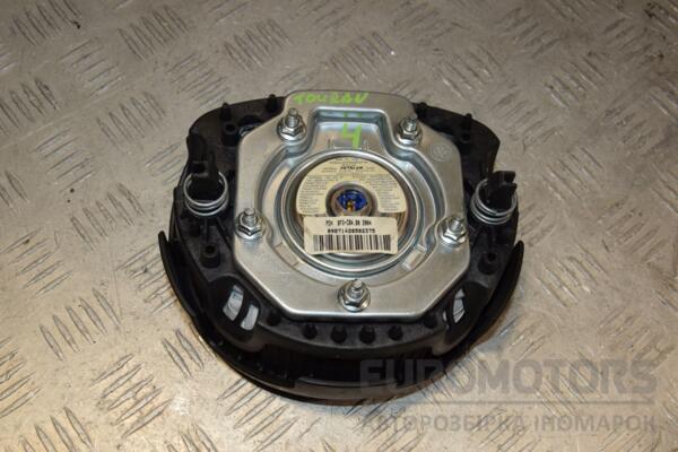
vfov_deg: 29.9
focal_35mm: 45
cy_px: 226
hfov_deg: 43.6
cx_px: 339
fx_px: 847
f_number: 10
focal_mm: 30
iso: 800
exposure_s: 1/200
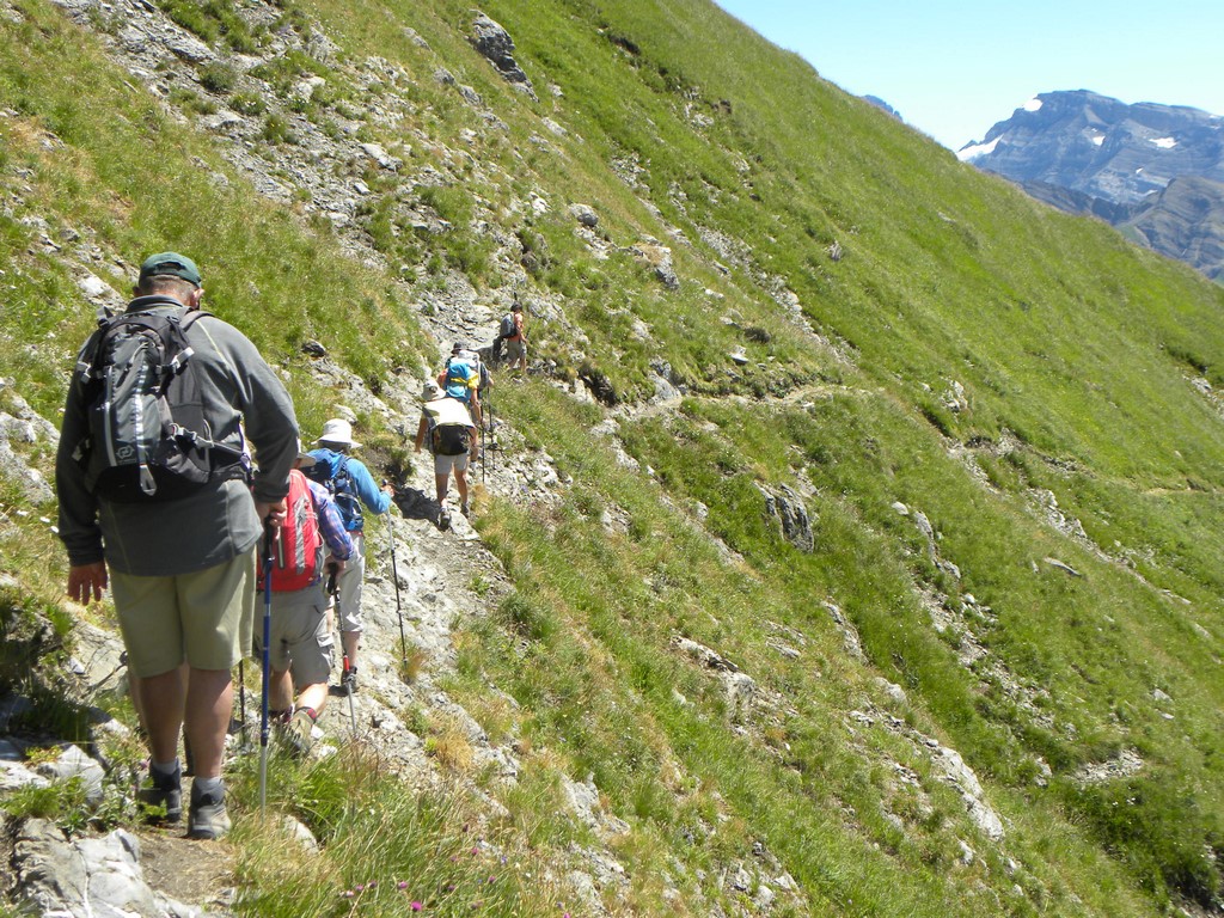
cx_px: 612
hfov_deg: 33.2
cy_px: 459
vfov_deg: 25.2
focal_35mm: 58
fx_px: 2051
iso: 64
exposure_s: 1/231
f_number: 5
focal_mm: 10.3
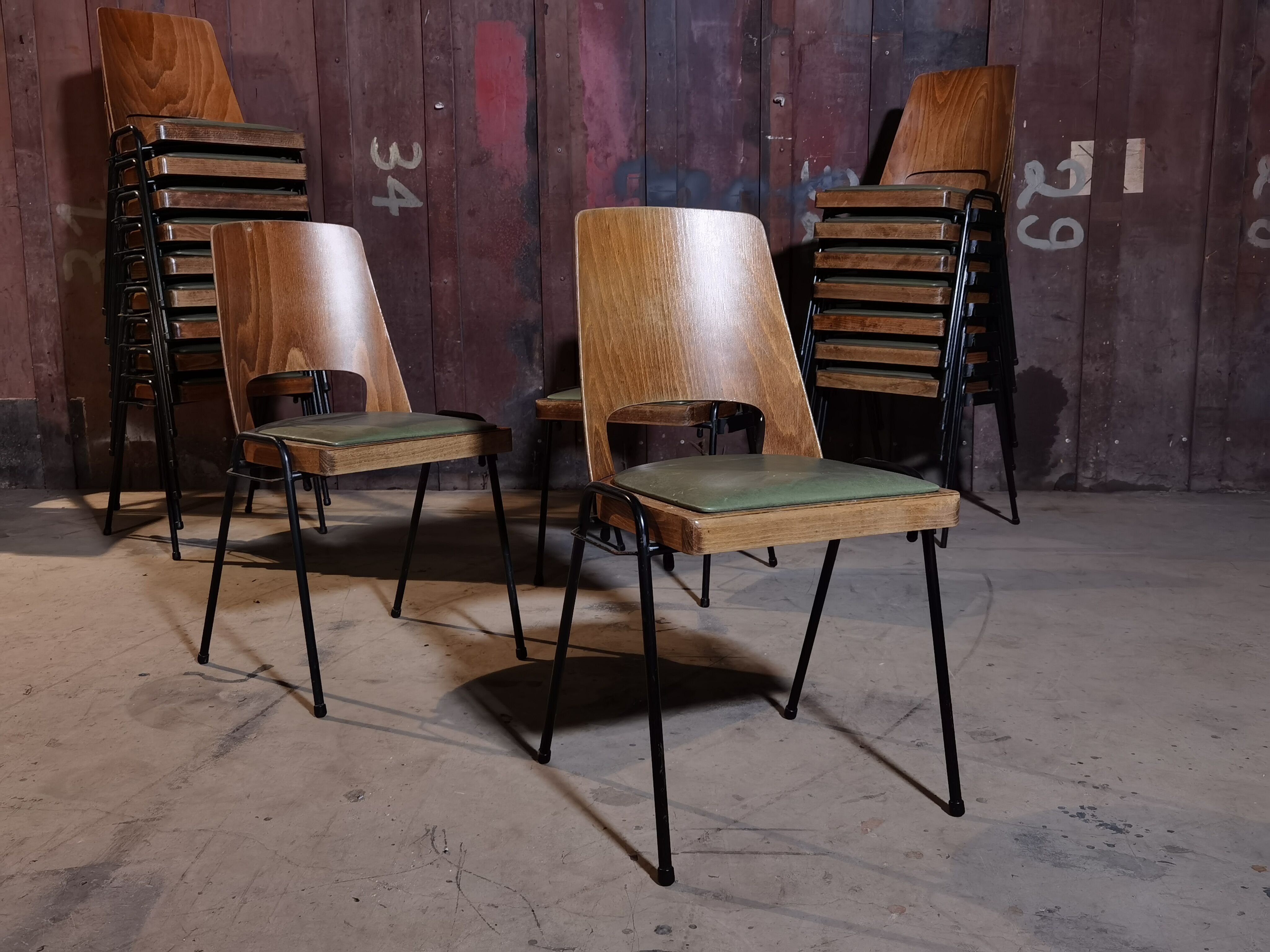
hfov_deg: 55.4
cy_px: 476
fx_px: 1211
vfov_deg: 42.9
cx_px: 635
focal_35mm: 33
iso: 200
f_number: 1.9
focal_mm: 6.71
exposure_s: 1/50
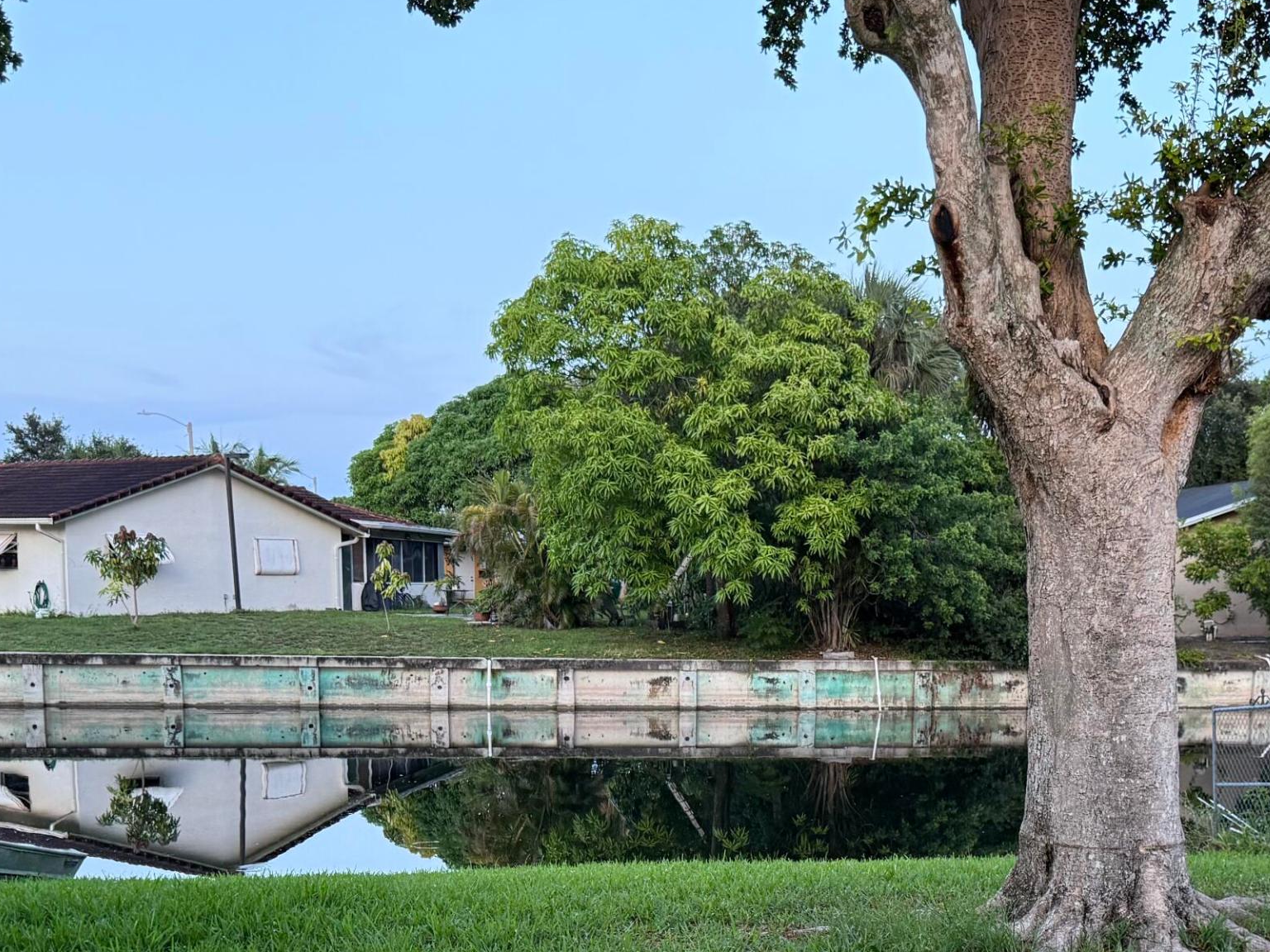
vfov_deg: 31.0
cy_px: 814
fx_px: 1651
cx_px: 749
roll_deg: -0.8
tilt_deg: -8.2
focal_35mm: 45
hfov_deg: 41.9
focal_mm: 6.76
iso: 320
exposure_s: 1/60
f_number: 1.78
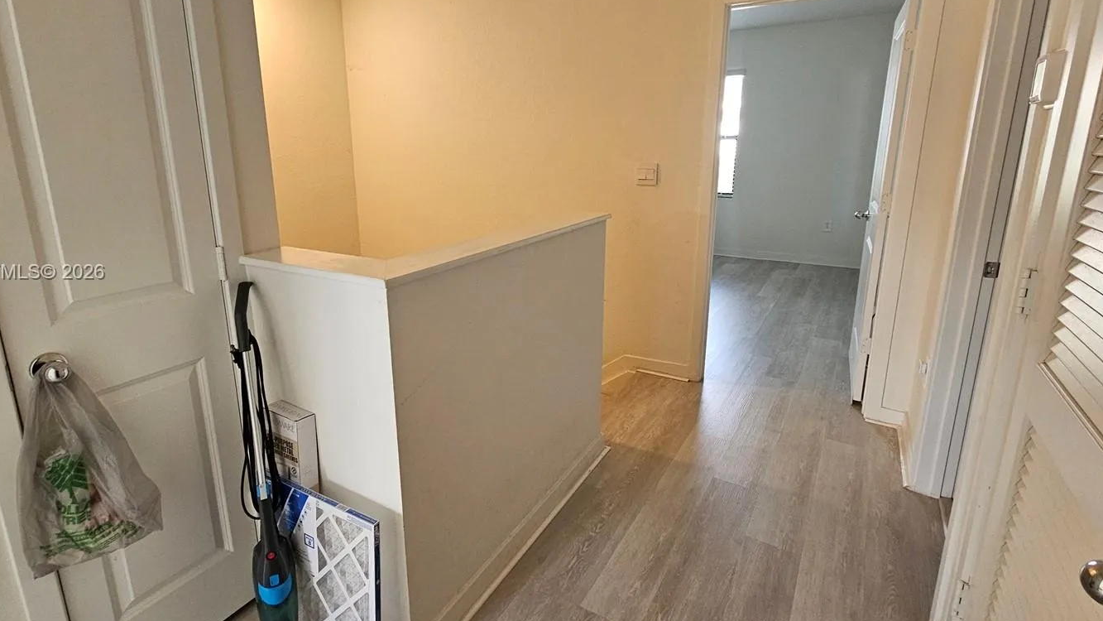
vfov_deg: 63.7
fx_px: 497
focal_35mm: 17
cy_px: 273
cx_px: 509
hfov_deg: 95.7
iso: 250
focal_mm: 2.2
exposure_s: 1/60
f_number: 2.2
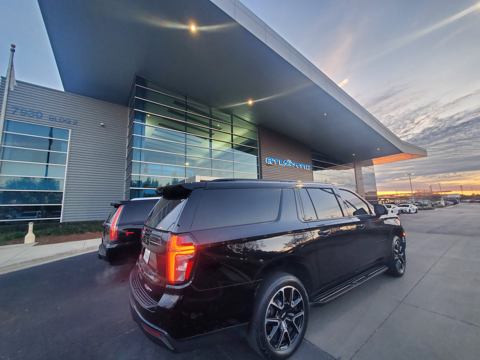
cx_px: 240
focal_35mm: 13
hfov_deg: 106.2
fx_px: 180
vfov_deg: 89.9
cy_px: 180
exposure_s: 1/42
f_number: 2.2
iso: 160
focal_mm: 1.8
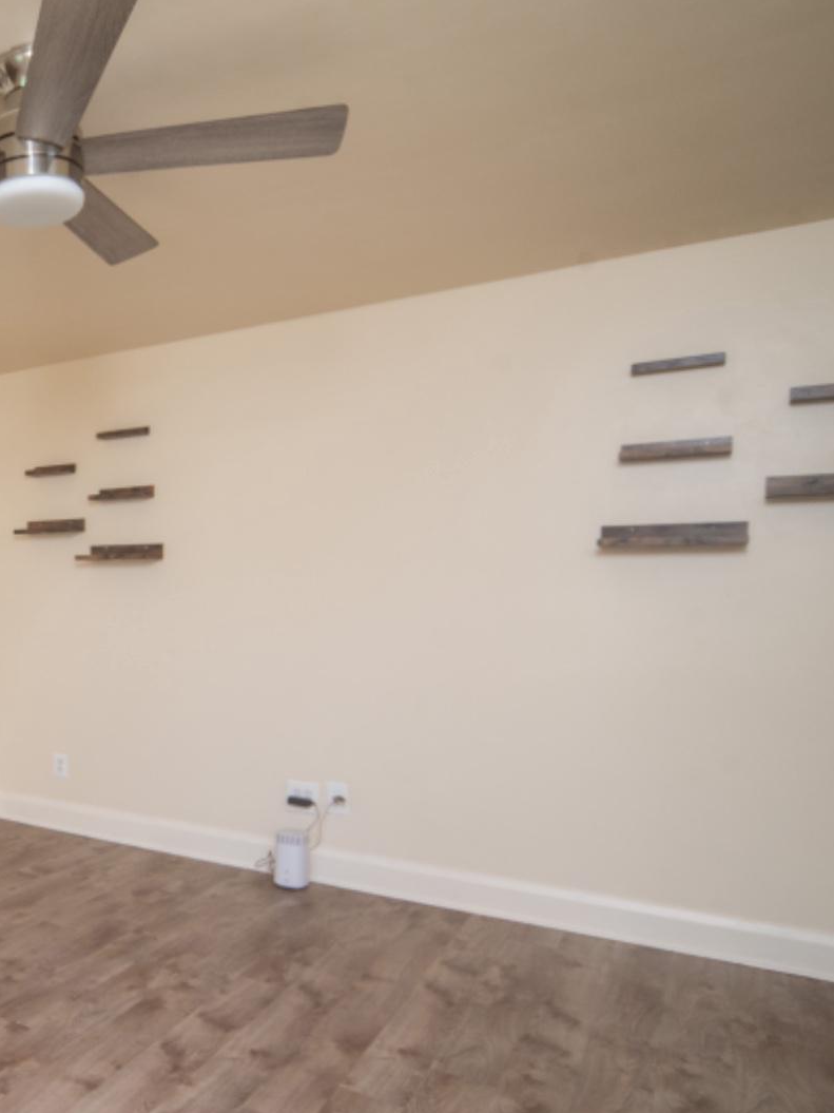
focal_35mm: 28
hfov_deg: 40.7
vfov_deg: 63.2
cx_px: -70
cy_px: 630
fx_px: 900
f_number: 7.1
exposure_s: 1/80
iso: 640
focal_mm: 15
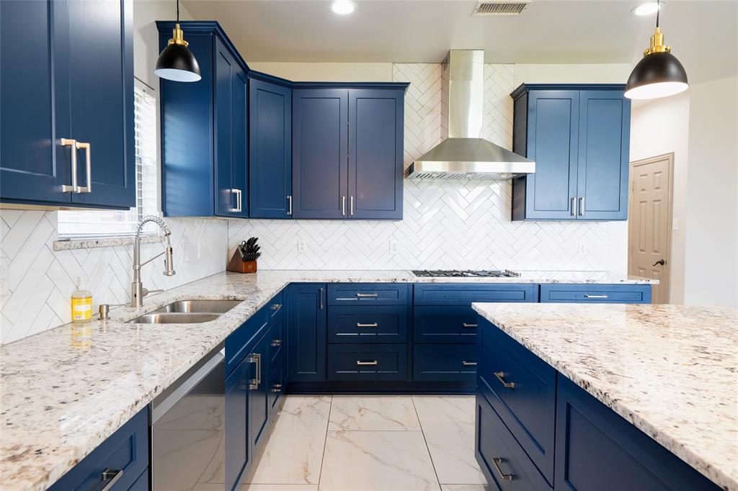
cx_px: 369
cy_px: 246
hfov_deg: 81.2
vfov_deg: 59.5
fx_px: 430
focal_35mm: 21
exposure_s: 1/10
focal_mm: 14
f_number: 5
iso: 250
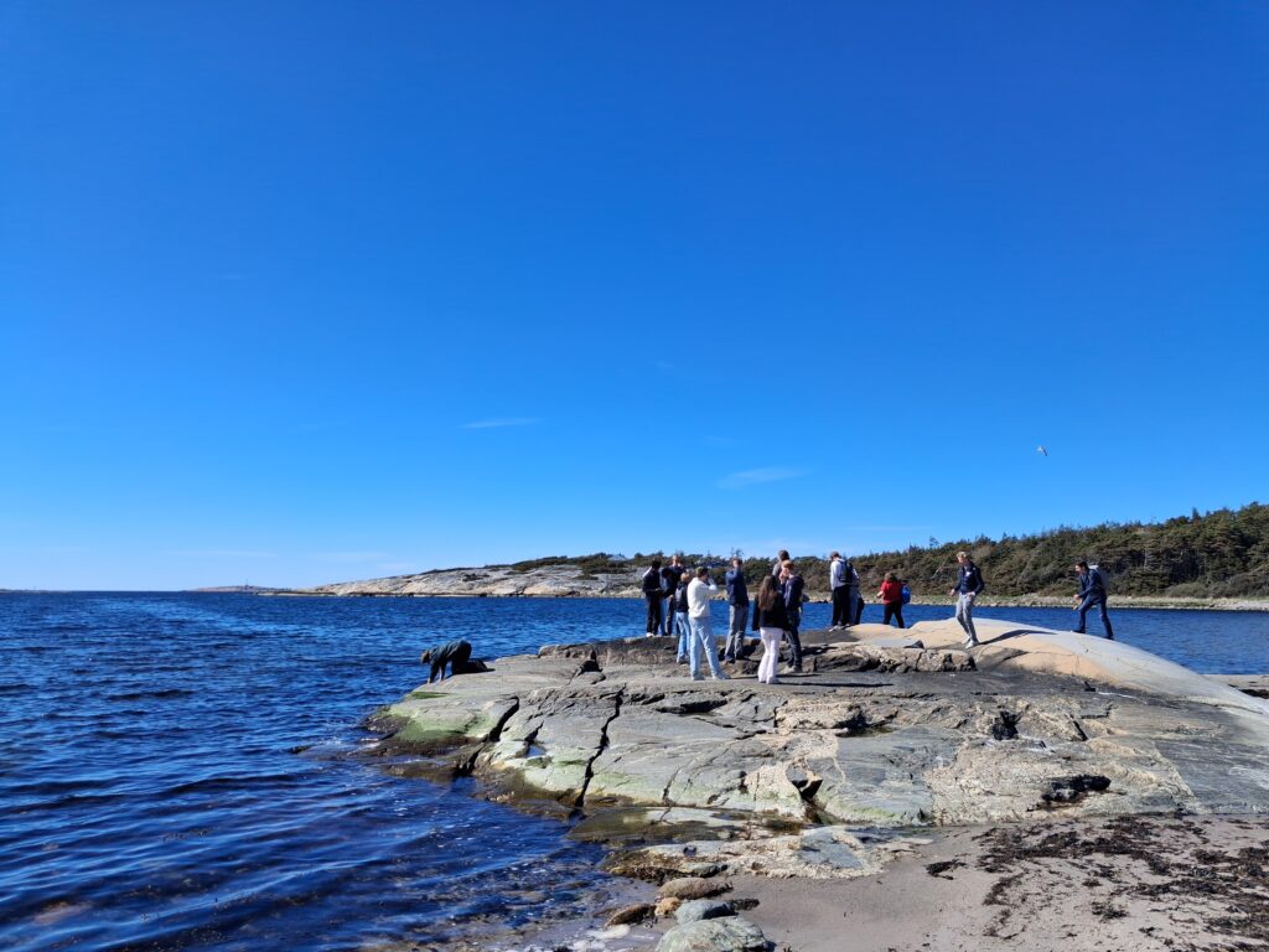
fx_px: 990
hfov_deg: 65.3
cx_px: 634
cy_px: 476
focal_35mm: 27
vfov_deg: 51.4
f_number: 1.8
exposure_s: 1/624
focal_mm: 4
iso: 25
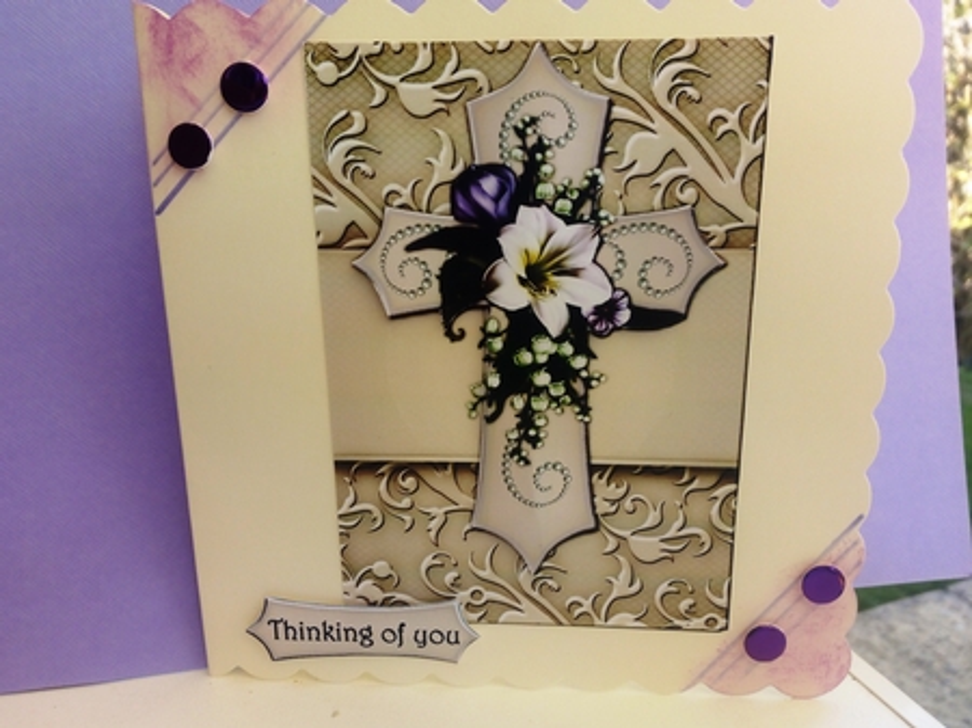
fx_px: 758
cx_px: 486
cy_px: 364
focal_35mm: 27
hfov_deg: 65.4
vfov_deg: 51.3
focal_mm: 3.5
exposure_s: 1/228
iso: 116
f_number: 2
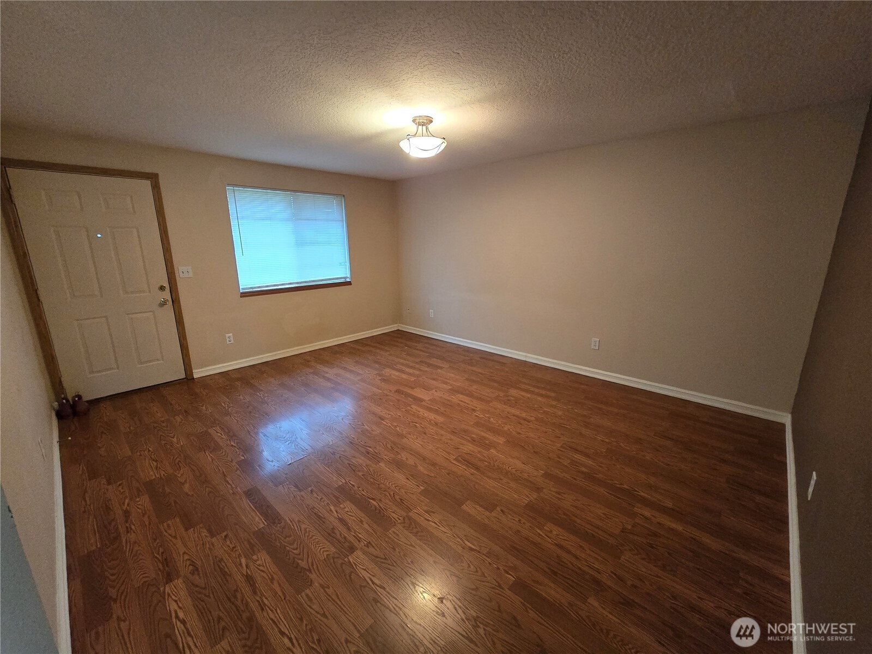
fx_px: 327
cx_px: 436
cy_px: 327
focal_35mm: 13
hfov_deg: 106.2
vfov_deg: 89.9
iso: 800
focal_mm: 2.2
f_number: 2.2
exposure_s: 1/60
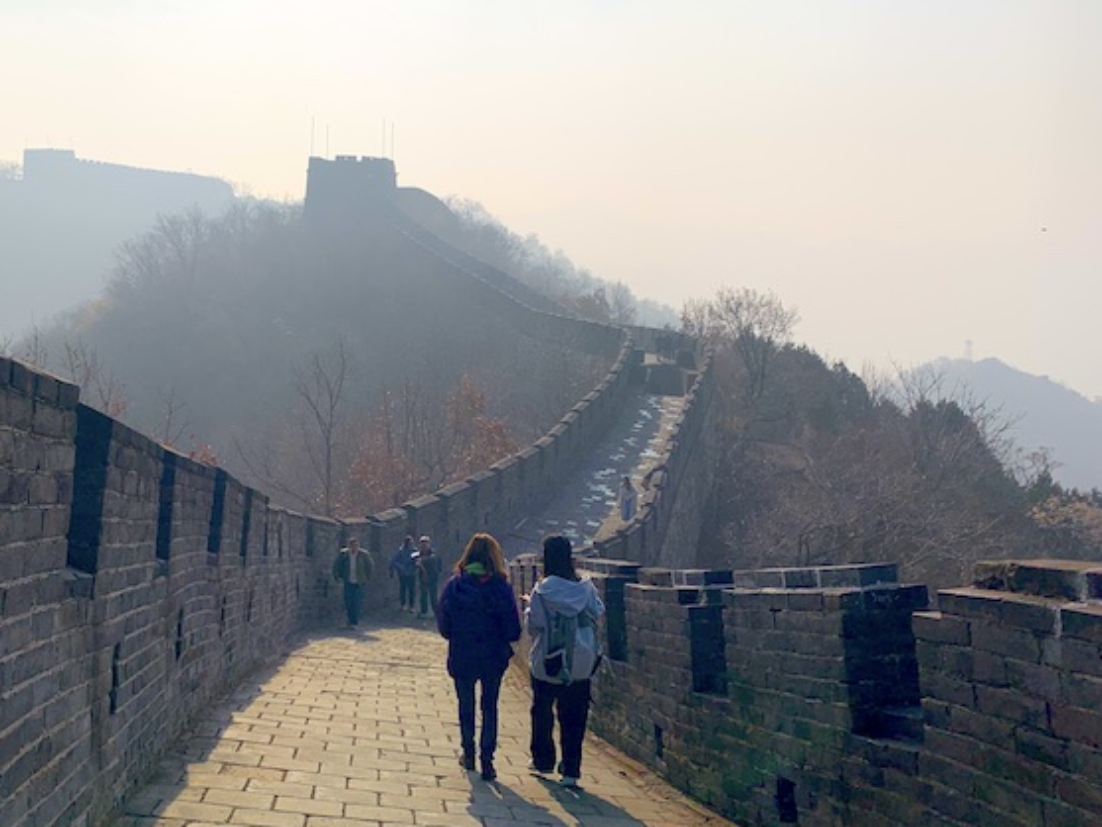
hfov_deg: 51.8
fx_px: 1114
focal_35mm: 35
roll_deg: +1.1
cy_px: 391
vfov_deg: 40.7
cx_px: 382
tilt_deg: -9.3
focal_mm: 4.25
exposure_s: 1/10526
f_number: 1.8
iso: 25
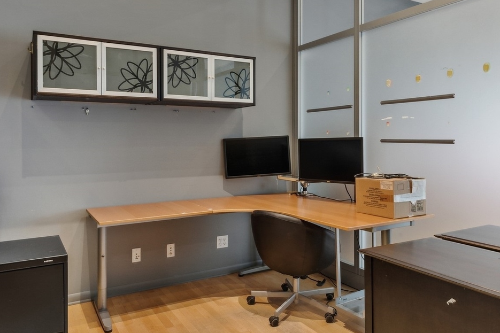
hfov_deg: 69.3
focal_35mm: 26
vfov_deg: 49.2
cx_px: 268
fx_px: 361
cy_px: 131
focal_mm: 10
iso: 200
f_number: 8
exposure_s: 1/3.33
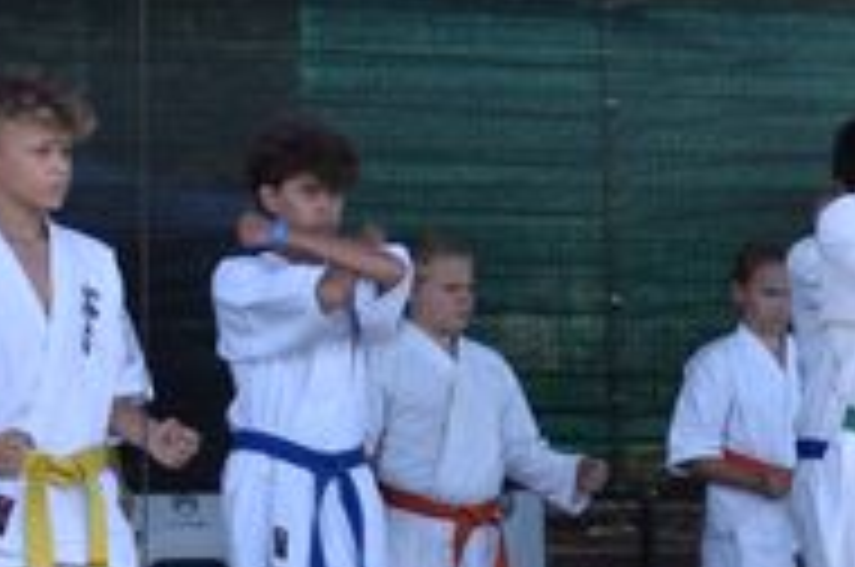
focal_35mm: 324
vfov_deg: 4.2
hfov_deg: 6.2
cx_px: 1872
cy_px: 808
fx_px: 7682
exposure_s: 1/500
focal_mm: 40
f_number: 4.5
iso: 100
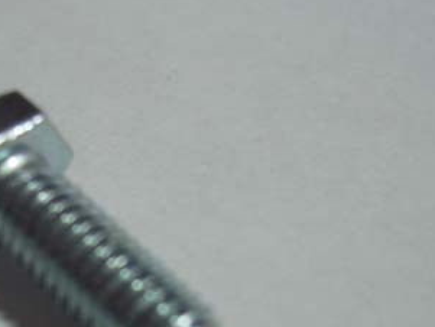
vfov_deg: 17.6
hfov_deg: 23.1
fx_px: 1043
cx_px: 74
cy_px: 269
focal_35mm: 83
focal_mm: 8
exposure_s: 1/60
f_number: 2.8
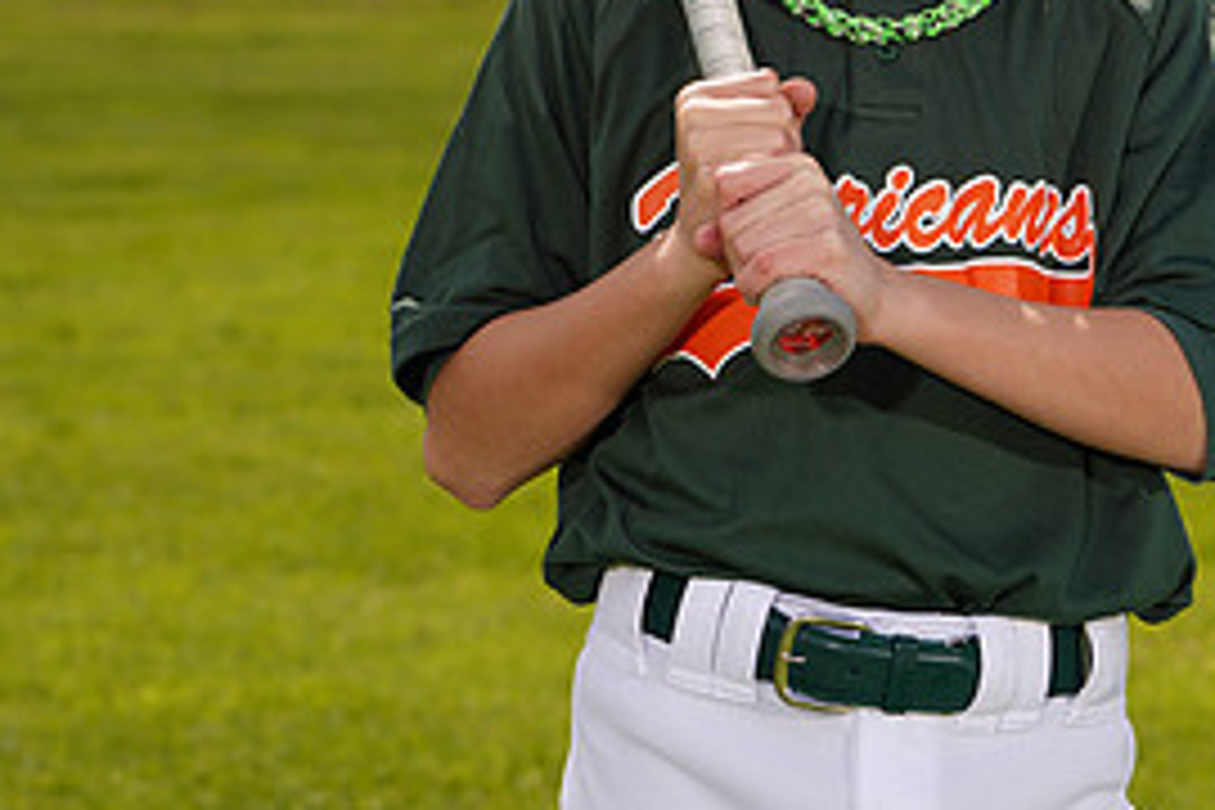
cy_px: -274
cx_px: 641
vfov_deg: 6.3
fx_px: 7256
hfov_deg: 9.6
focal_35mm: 215
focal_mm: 100
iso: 80
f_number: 9
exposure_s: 1/160
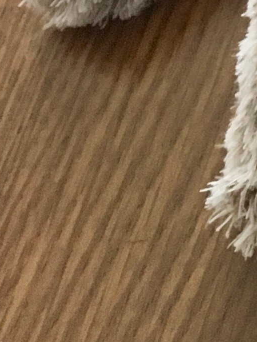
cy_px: -281
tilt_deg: -48.7
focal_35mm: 171
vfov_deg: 10.8
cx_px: 1003
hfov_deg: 6.9
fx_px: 1693
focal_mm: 4.15
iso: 125
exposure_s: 1/30
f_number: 2.2
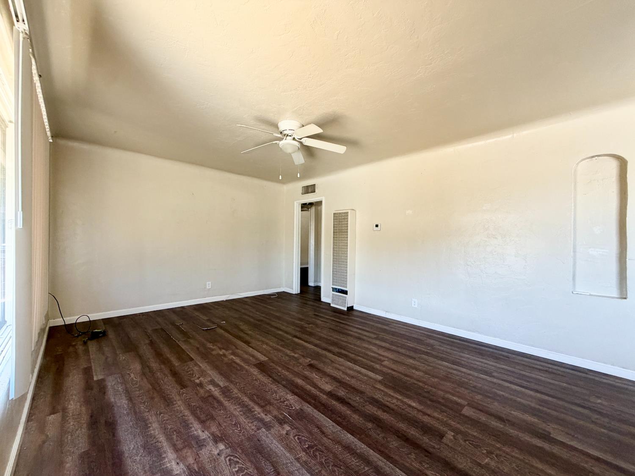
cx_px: 318
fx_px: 257
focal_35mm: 14
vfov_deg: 85.7
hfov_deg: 102.1
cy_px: 238
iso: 250
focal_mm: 2.22
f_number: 2.2
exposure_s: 1/121
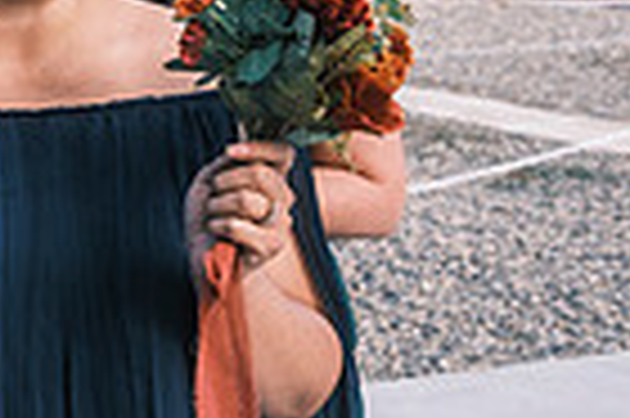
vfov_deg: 12.1
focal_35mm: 112
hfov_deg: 14.7
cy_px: 2
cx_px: -666
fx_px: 1958
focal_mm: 18
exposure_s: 1/680
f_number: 3.6
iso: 125
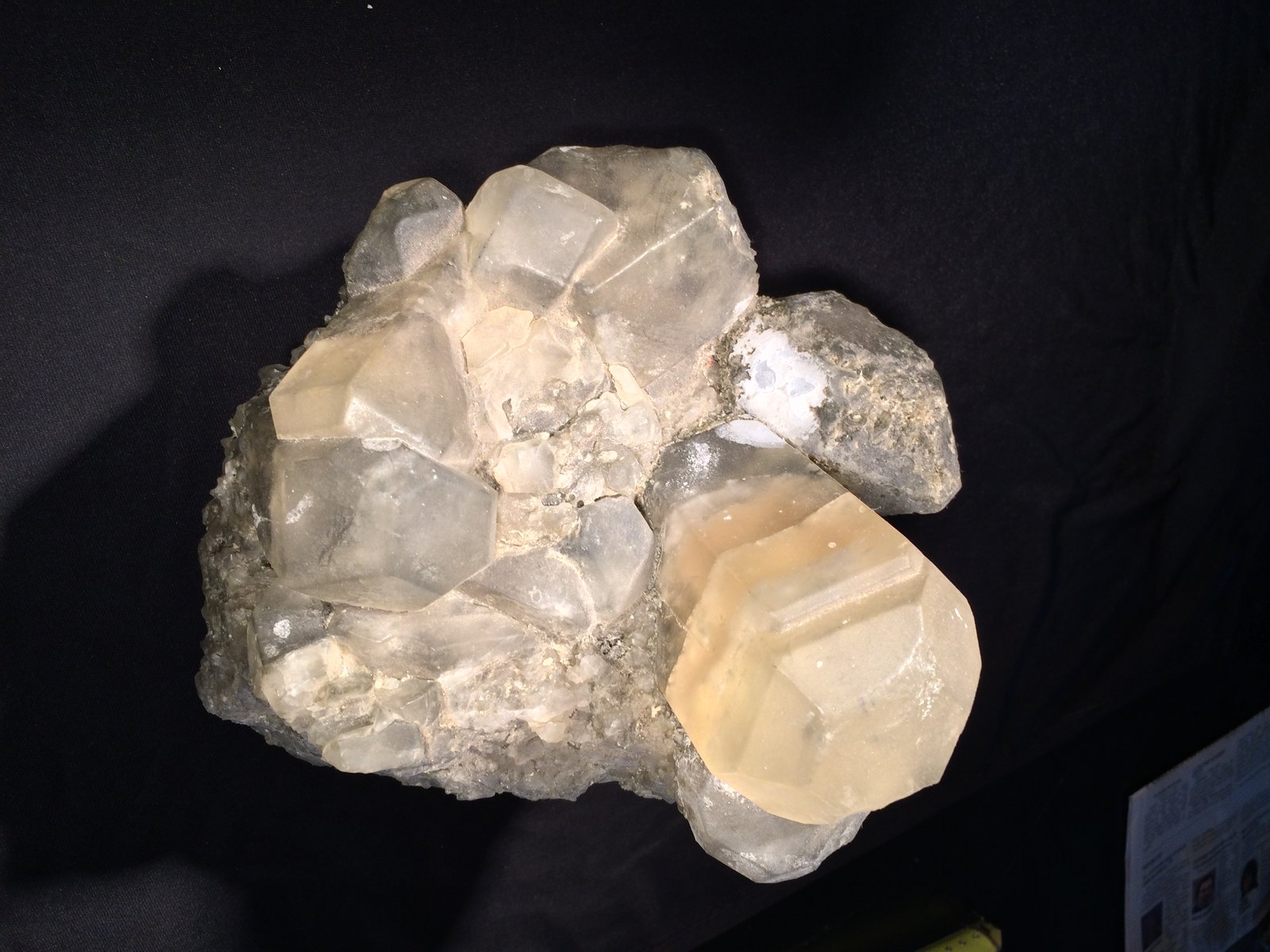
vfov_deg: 48.2
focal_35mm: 29
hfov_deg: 61.7
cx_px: 635
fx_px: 1064
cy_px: 476
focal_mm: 4.15
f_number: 2.2
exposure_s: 1/60
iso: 40
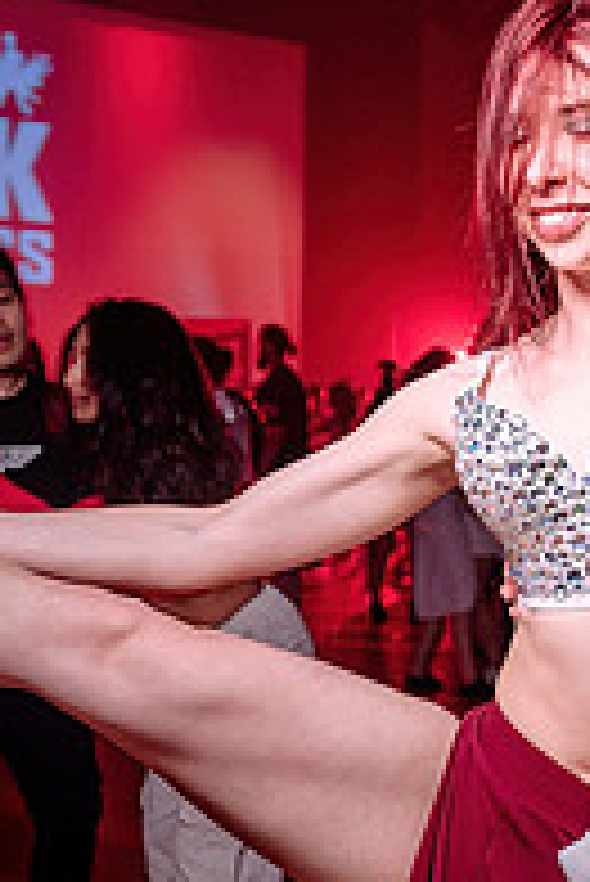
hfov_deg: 18.8
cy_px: 475
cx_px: 567
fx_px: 1742
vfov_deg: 28.4
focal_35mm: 71
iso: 800
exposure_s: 1/60
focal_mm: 24
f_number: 2.8
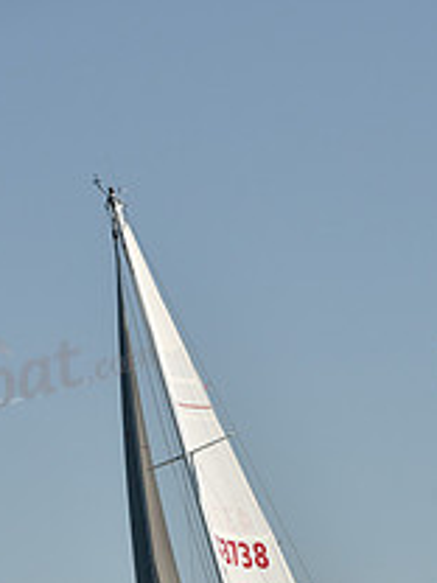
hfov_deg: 4.6
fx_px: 5420
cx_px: 301
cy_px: 762
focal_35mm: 322
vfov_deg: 6.1
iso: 250
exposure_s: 1/800
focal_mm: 120
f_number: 5.6
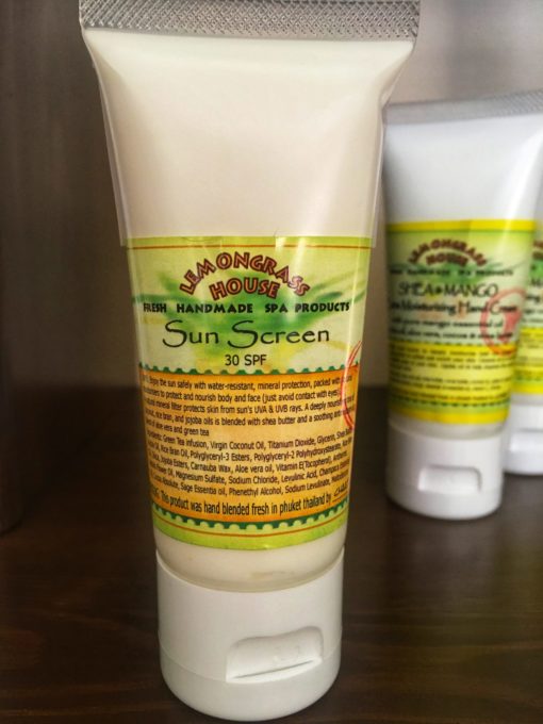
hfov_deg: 48.2
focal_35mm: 29
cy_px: 362
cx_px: 272
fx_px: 607
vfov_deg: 61.7
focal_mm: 4.15
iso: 125
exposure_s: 1/33
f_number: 2.2
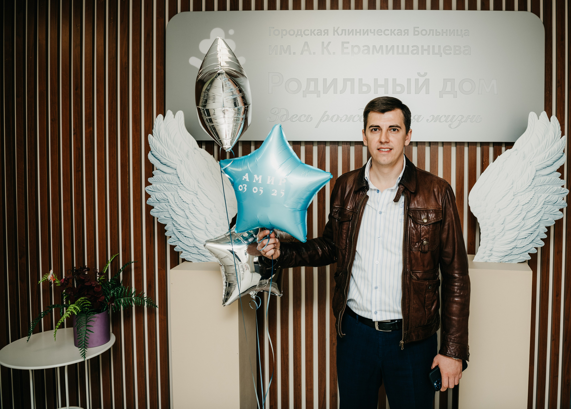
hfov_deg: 60.5
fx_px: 481
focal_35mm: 30
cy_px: 168
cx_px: 361
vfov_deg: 45.8
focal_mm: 24
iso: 160
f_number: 4
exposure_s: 1/160
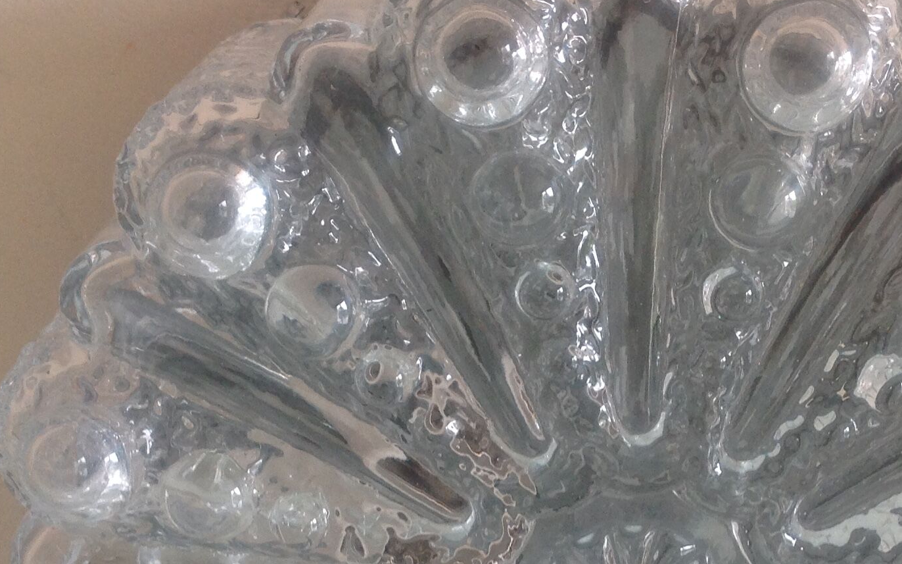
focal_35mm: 70
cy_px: 465
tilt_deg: -23.2
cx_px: 592
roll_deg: -2.7
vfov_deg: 18.4
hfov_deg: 29.2
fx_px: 1720
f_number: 2.4
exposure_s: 1/60
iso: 64
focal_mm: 4.28
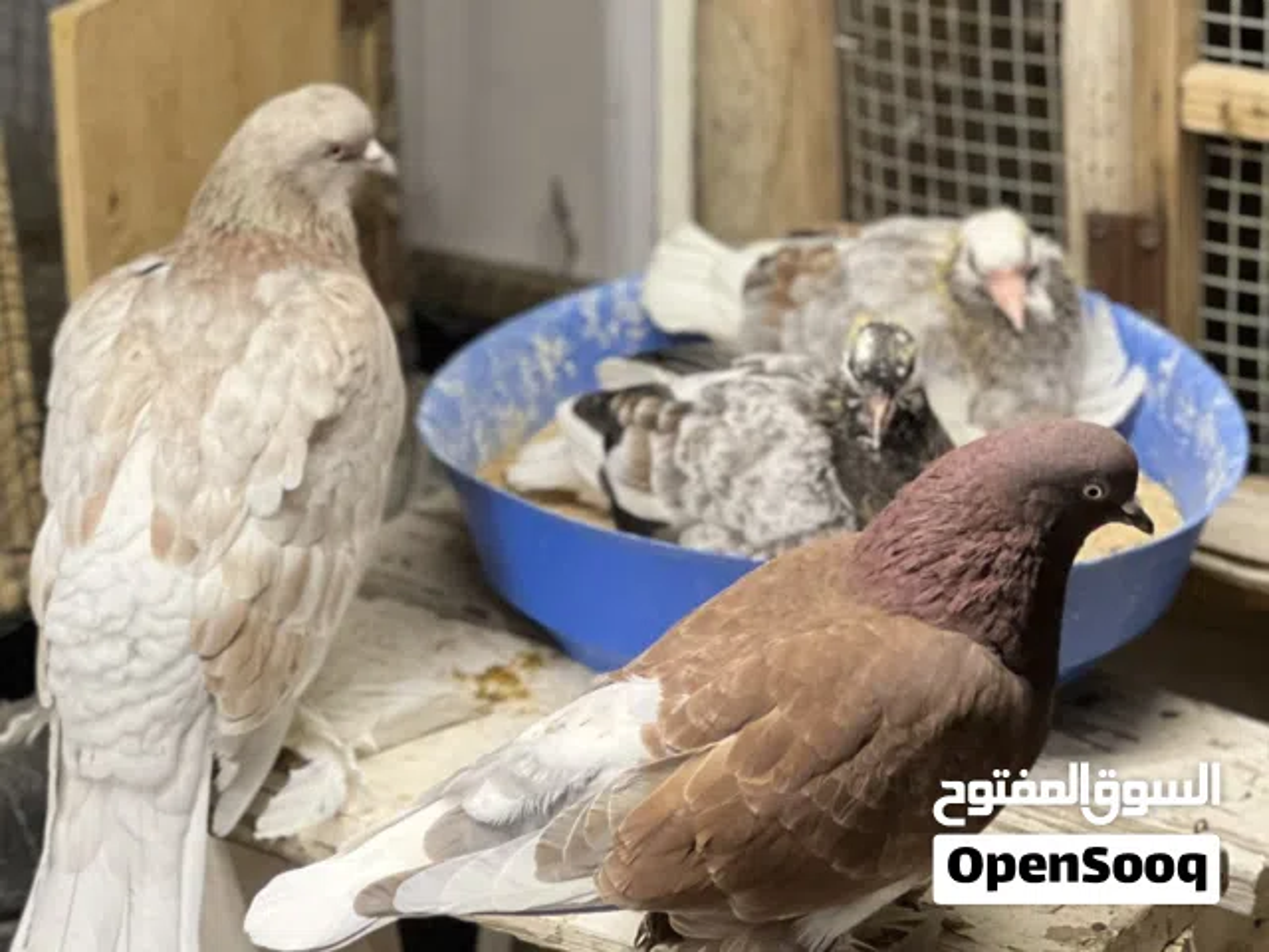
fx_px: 2823
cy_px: 476
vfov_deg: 19.1
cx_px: 634
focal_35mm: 77
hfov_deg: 25.3
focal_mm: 9
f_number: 2.8
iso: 200
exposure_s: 1/33
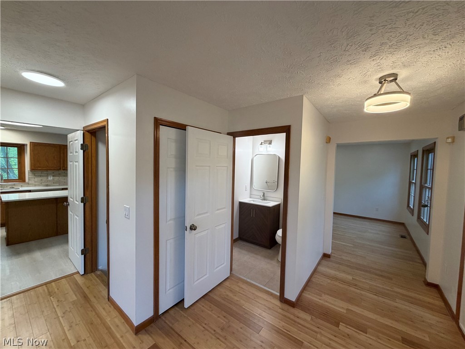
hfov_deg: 102.1
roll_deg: -2.1
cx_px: 232
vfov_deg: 85.7
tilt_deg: -1.5
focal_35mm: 14
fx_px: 188
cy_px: 174
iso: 200
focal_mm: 2.22
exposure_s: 1/120
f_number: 2.2
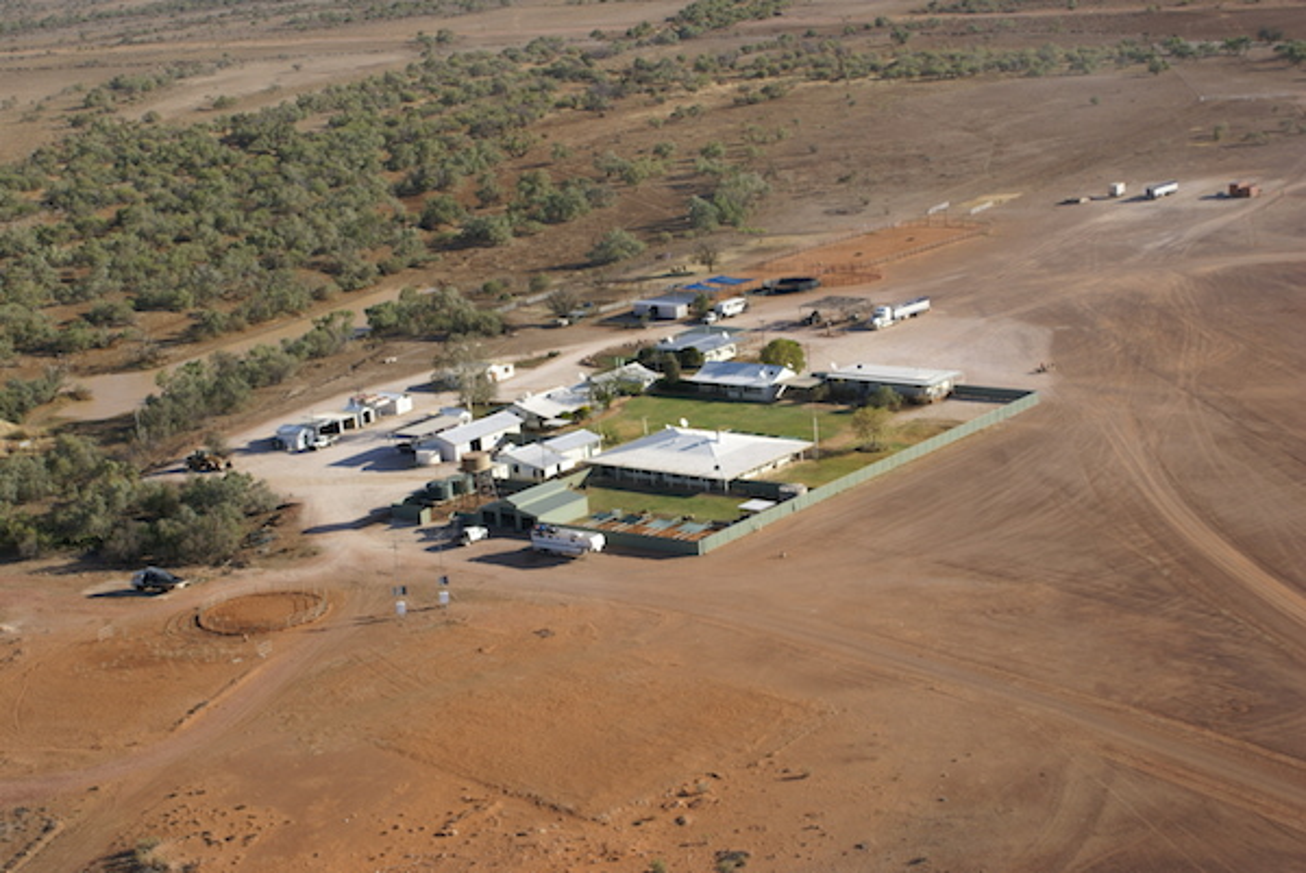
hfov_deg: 33.4
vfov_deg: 22.7
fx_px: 2178
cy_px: 436
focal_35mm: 60
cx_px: 653
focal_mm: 40
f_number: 9
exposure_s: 1/160
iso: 100
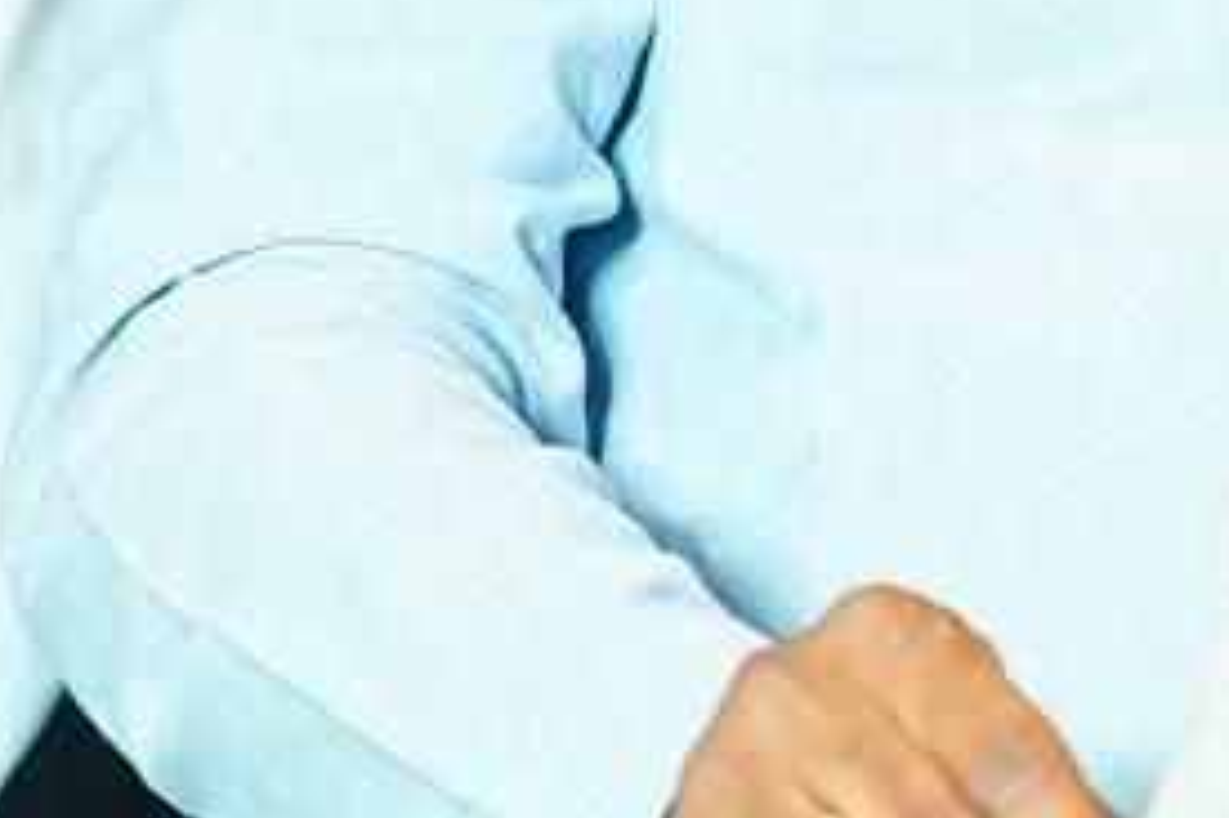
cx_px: 2820
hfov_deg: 4.4
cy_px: -447
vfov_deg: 3.0
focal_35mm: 464
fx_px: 15830
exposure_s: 1/640
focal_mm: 85
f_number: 2.5
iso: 1250
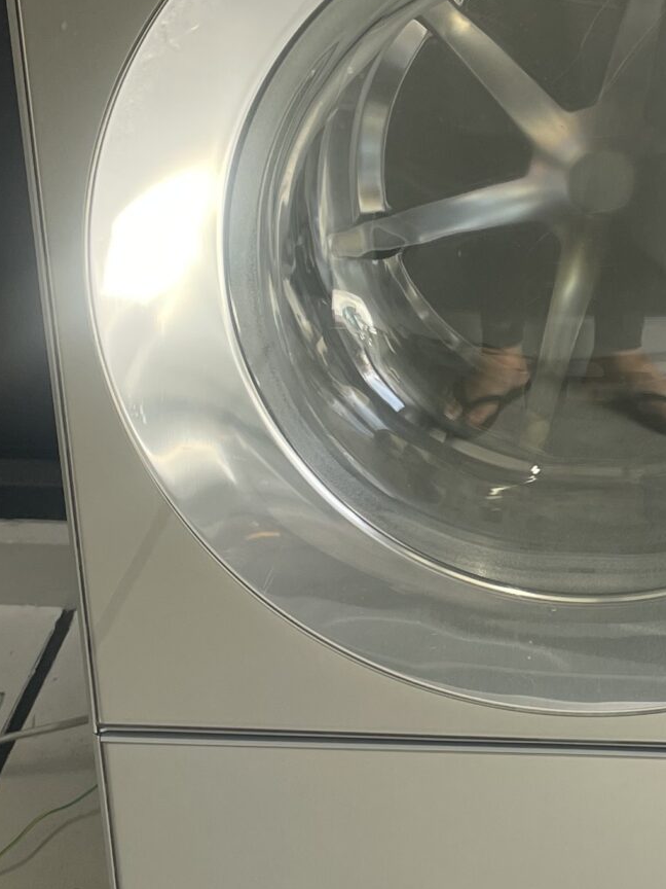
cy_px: 447
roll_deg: -1.3
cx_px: 619
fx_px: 1975
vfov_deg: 25.3
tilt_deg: -27.7
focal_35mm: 77
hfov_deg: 18.8
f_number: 1.6
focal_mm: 4.2
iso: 50
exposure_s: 1/121
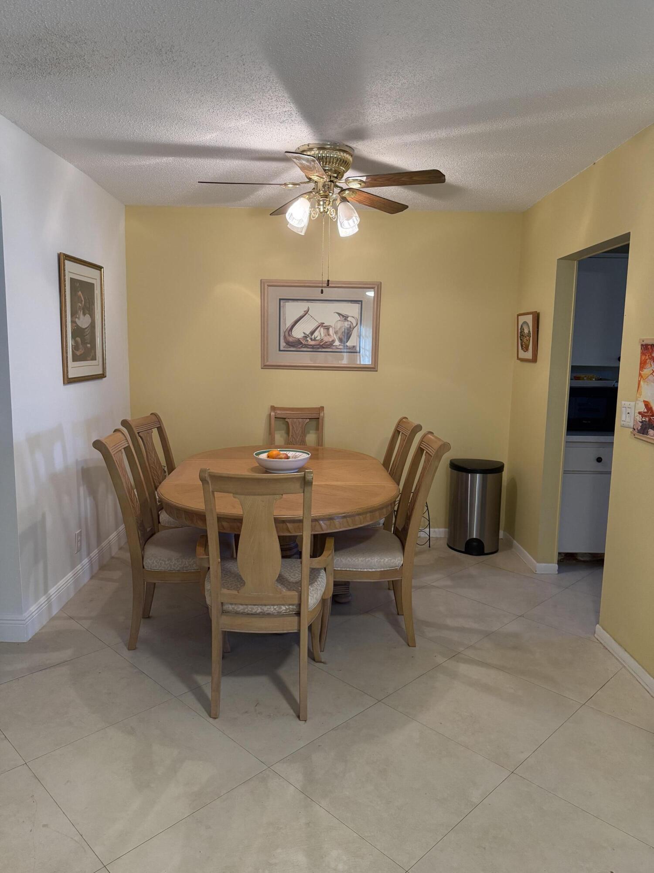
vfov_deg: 71.6
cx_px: 327
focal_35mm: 24
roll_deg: -2.2
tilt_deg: -6.5
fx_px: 605
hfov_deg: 56.8
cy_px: 436
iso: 320
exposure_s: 1/120
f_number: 1.78
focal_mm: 6.76
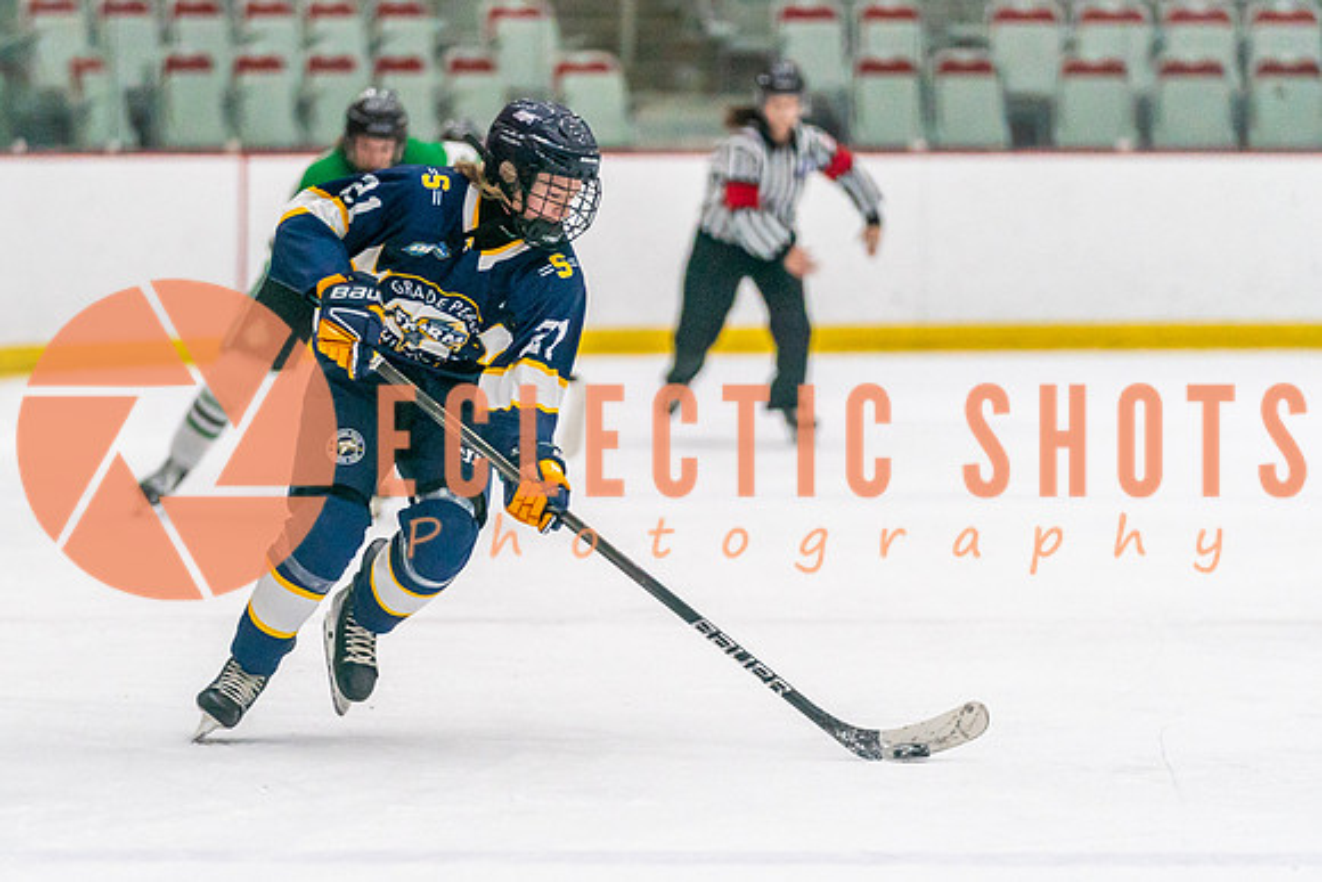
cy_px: 485
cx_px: 452
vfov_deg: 4.9
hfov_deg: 7.4
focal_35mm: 279
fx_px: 10263
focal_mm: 179
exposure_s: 1/1250
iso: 3200
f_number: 2.8
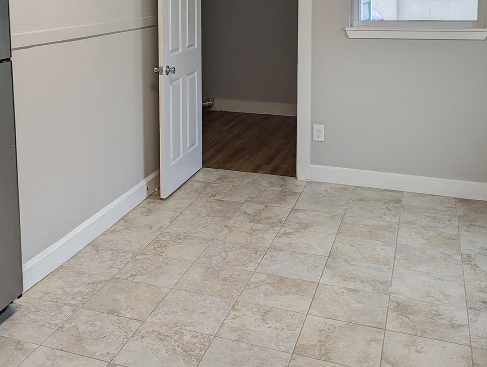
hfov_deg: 42.3
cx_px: 161
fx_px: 620
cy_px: 55
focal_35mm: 44
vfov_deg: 31.8
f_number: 1.85
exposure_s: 1/50.6
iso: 36
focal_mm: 6.81
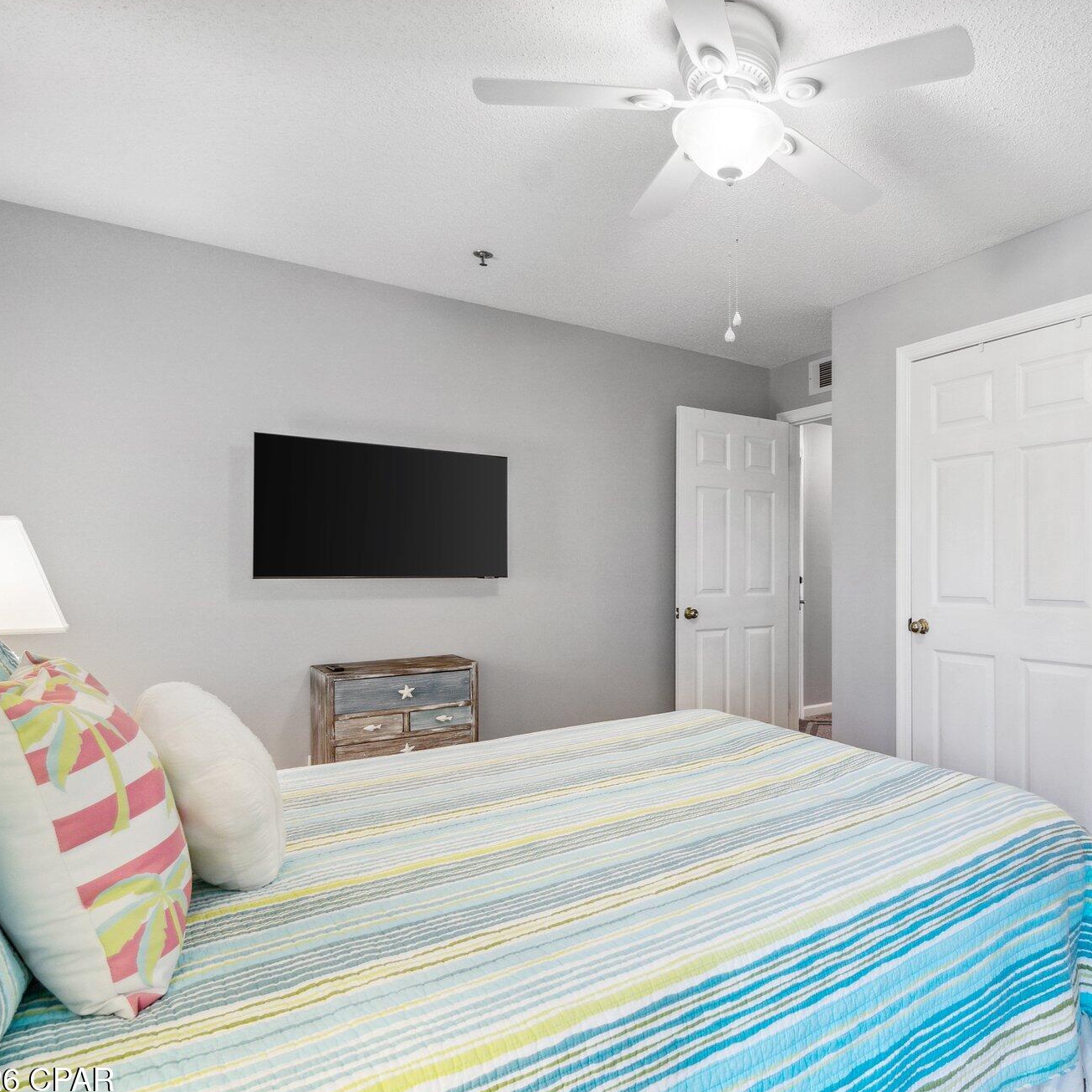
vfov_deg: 74.8
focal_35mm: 20
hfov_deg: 71.2
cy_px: 561
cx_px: 778
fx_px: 714
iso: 400
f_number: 9
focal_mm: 10
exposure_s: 1/6
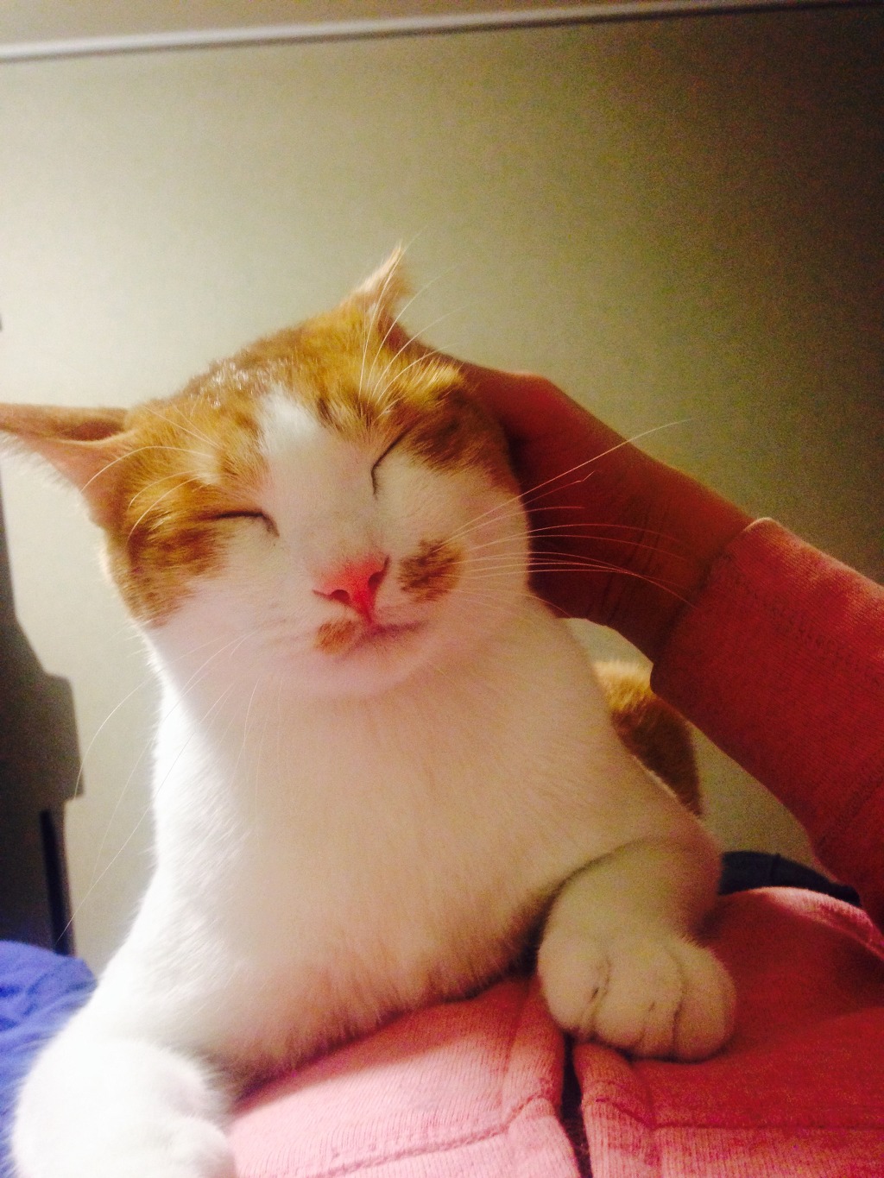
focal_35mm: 33
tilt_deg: +8.2
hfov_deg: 43.0
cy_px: 589
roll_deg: +8.0
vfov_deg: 55.3
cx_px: 442
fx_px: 1123
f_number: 2.4
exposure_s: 1/20
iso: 250
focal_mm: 4.12
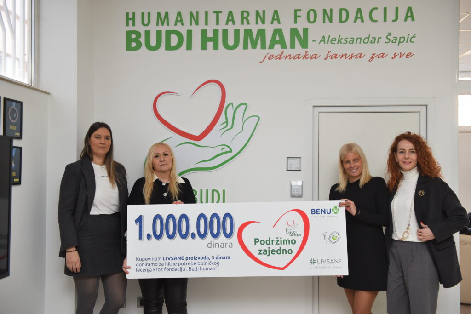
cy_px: 157
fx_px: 497
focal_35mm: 38
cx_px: 236
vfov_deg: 35.1
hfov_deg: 50.7
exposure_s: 1/160
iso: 1250
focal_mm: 38
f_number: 4
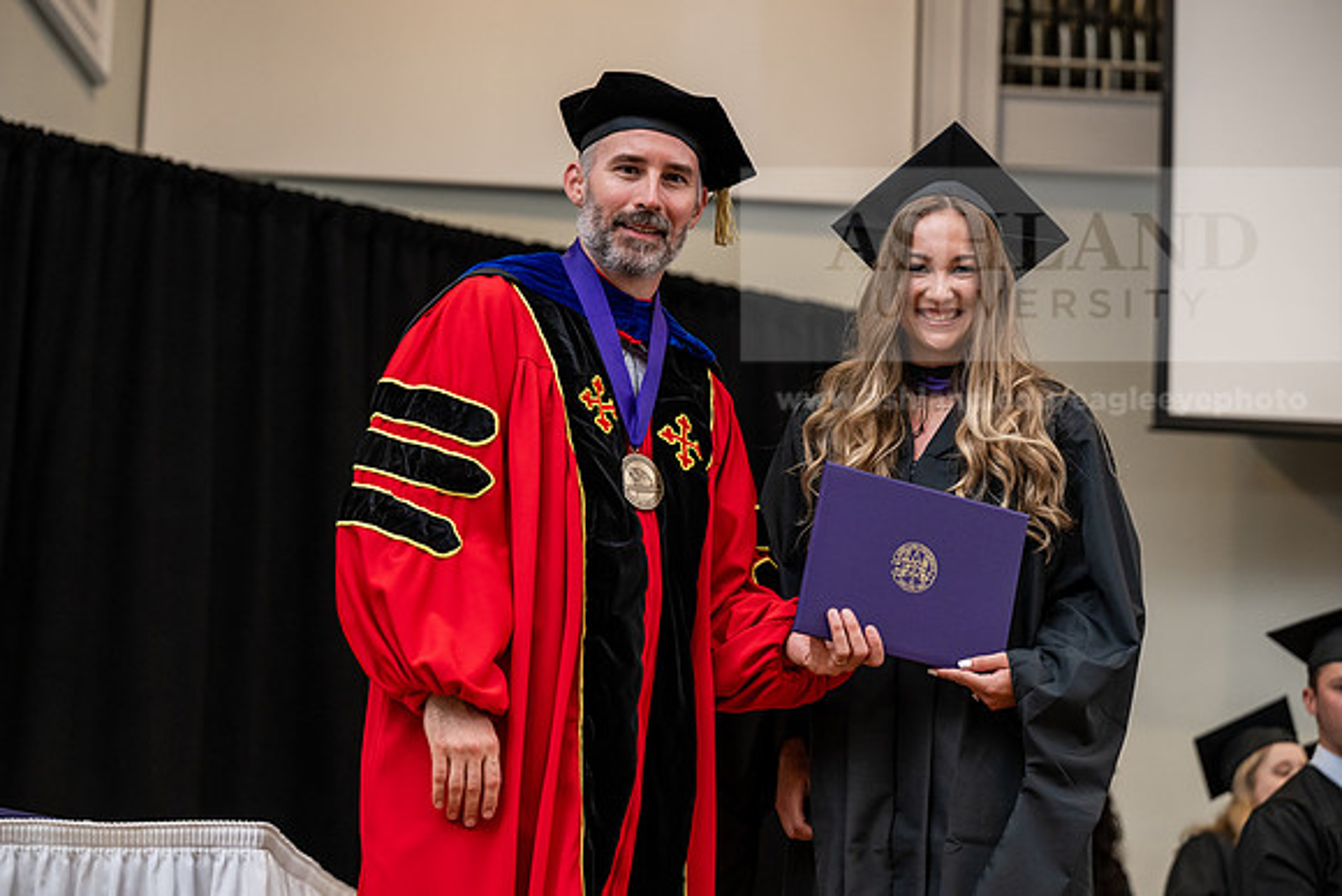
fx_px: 3430
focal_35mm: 92
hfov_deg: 22.1
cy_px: 448
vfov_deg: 14.9
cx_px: 671
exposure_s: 1/200
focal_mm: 92
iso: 1600
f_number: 3.5
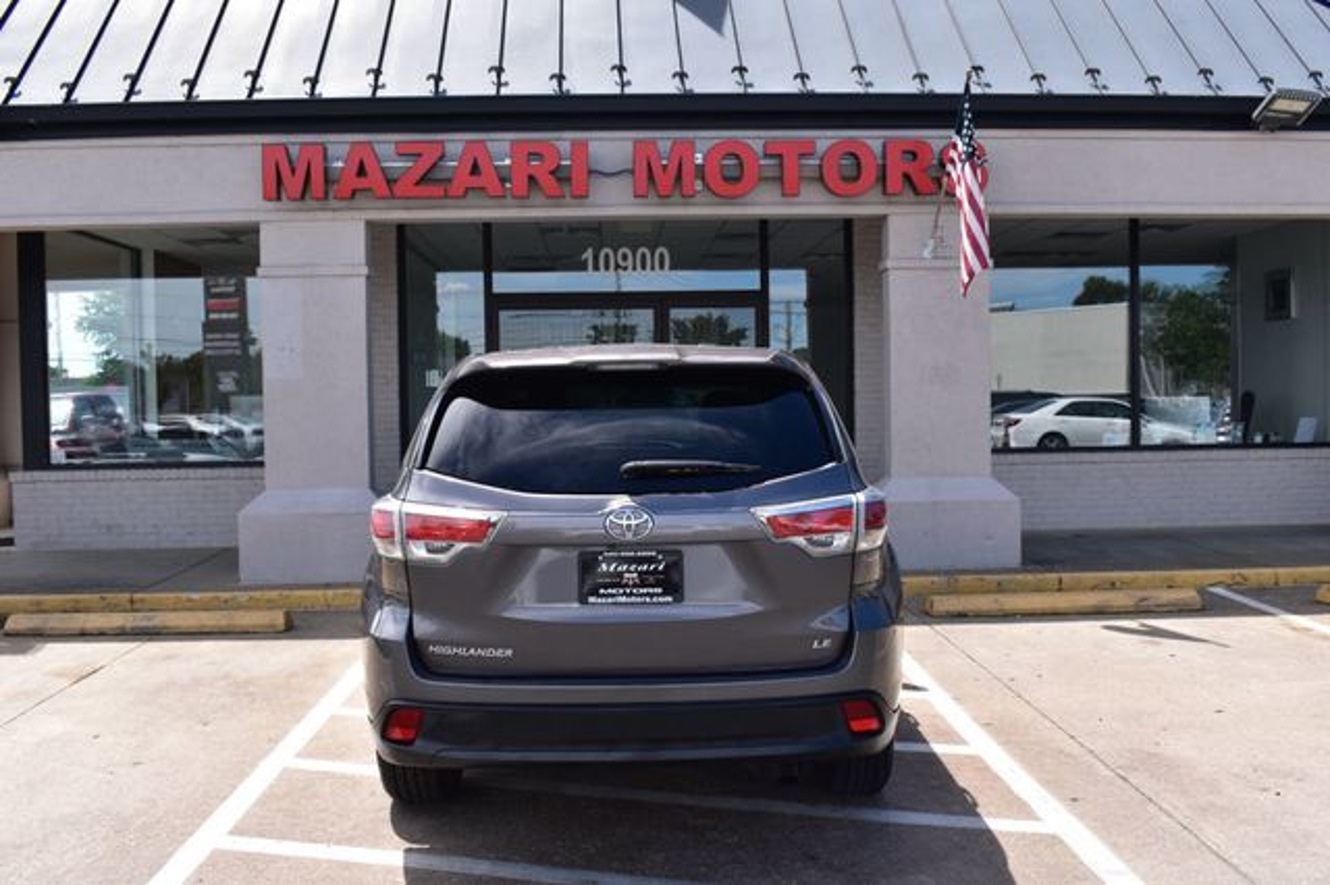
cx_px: 665
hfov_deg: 55.1
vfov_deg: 38.3
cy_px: 442
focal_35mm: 34
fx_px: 1274
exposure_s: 1/320
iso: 400
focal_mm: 23
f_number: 10
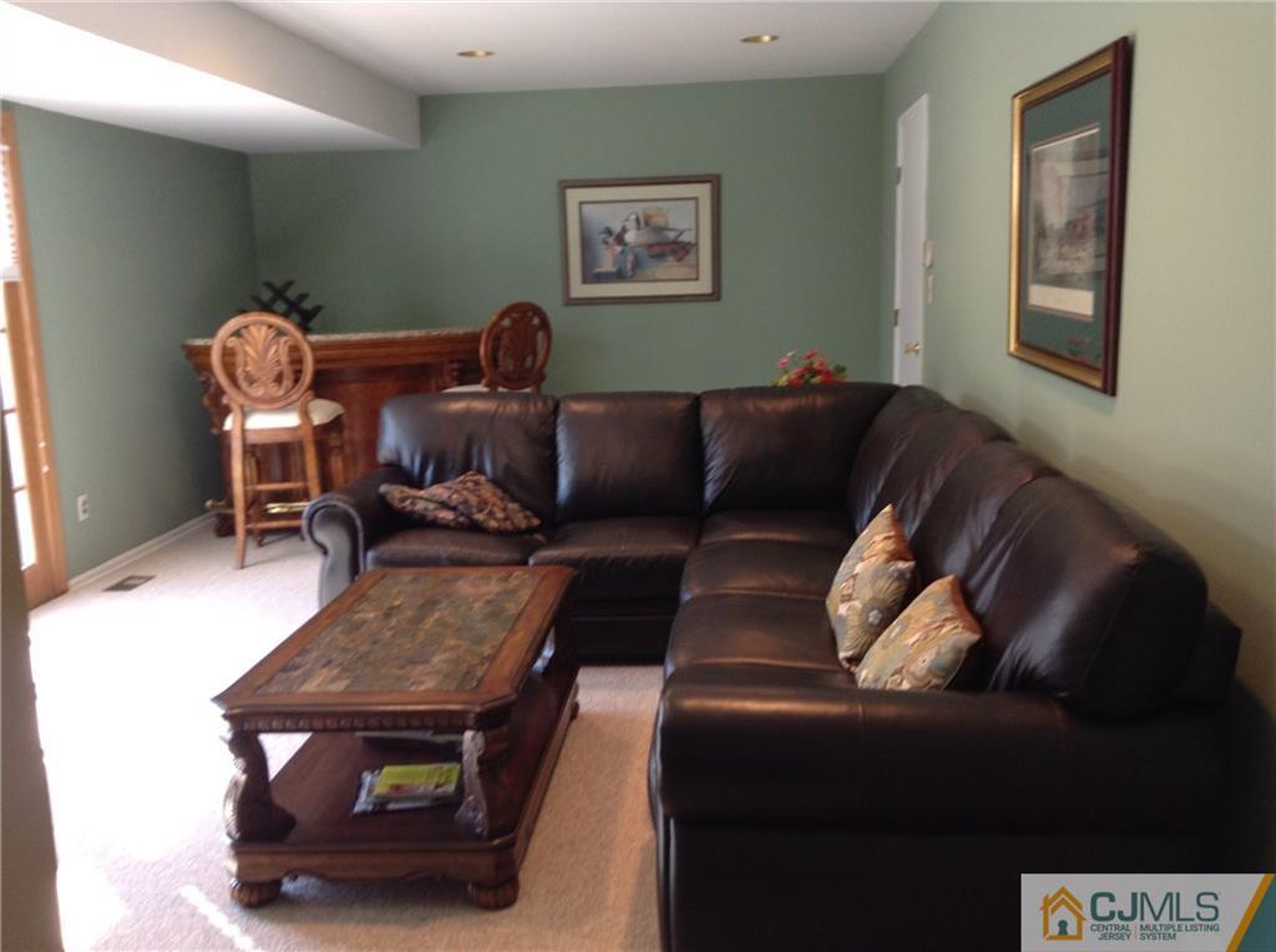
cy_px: 476
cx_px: 638
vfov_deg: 42.8
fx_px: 1214
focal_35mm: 33
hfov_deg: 55.4
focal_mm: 3.3
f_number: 2.4
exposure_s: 1/25
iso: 40
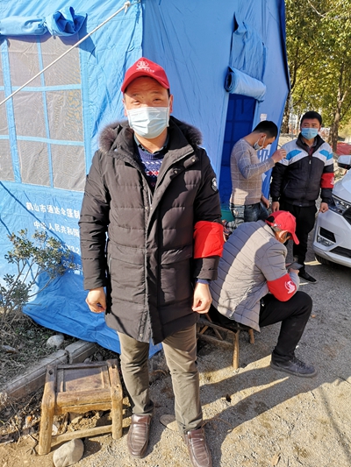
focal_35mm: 27
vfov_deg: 65.3
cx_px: 176
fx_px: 365
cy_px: 234
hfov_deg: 51.4
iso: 50
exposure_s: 1/1171
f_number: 1.8
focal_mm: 5.58
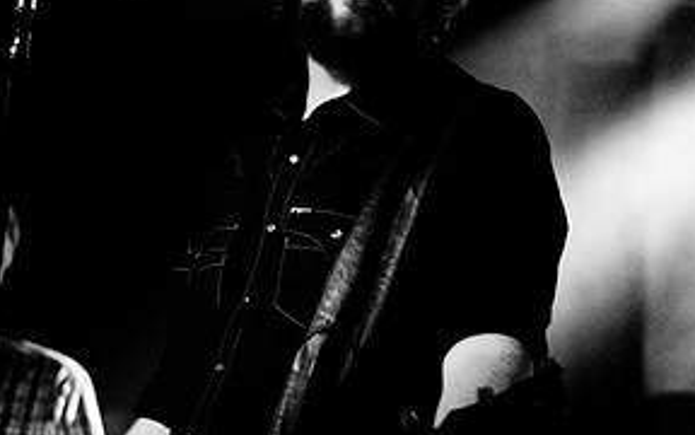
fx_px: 2917
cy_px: 137
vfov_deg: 8.5
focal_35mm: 154
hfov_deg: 13.6
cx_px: 500
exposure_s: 1/50
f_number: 1.8
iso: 1000
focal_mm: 50
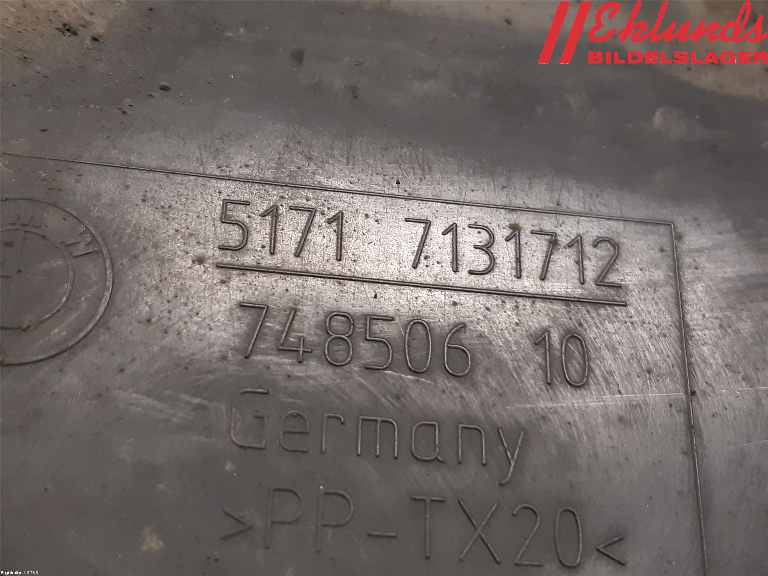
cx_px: 384
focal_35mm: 26
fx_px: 577
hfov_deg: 67.3
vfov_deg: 53.1
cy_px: 288
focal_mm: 3.93
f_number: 1.7
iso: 160
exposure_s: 1/50
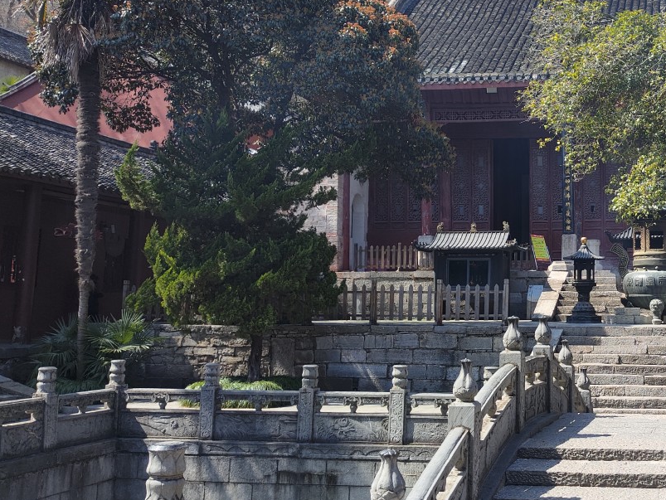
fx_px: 828
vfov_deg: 33.6
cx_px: 595
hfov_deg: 40.6
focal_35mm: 43
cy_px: 216
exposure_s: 1/799
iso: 50
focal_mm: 4.68
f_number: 1.8
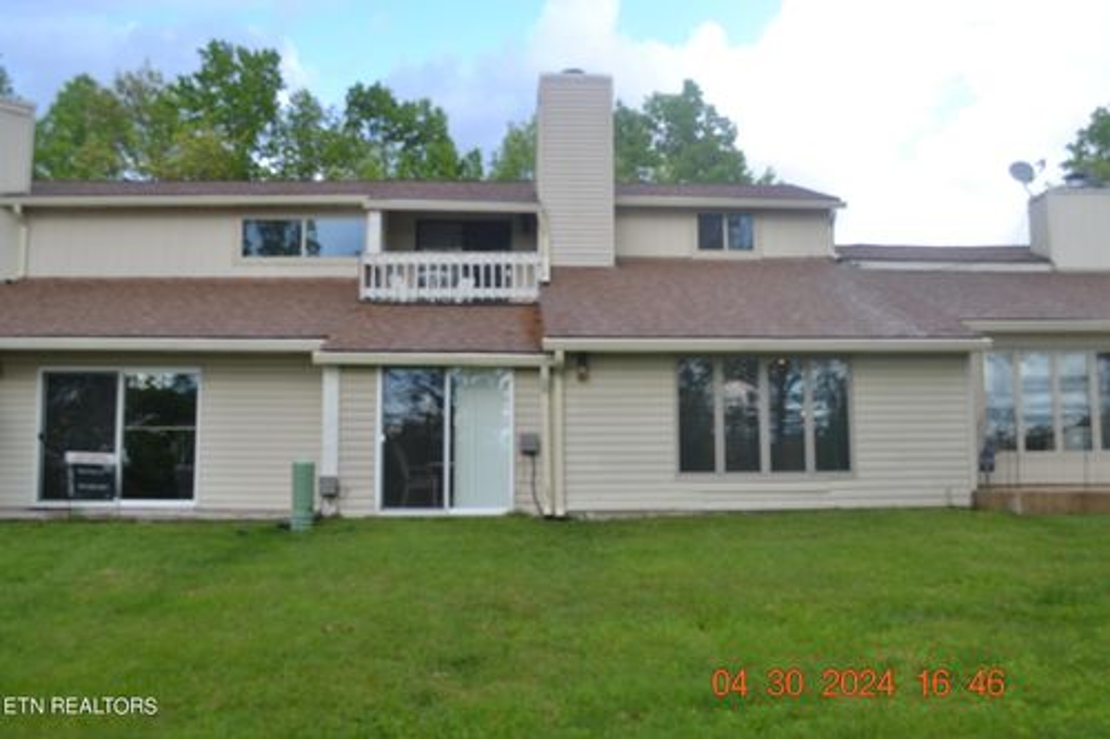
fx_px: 1017
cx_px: 555
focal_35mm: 33
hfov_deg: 57.2
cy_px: 370
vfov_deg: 39.9
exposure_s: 1/125
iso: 140
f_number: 5.6
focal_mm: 22
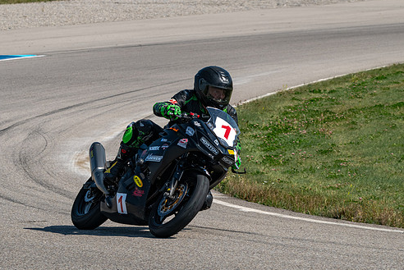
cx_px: 182
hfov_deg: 7.0
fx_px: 3280
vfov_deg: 4.7
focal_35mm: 292
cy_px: 147
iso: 250
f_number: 11
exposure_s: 1/800
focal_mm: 180
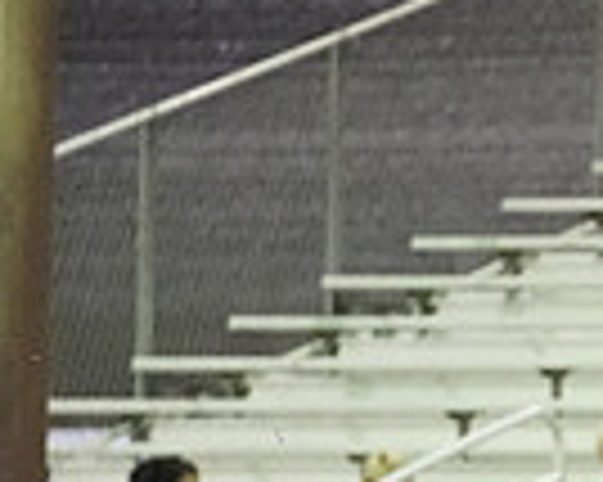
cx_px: 1161
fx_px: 14463
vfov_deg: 1.9
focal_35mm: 811
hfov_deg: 2.4
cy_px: 516
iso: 20000
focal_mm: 200
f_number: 2.8
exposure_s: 1/800
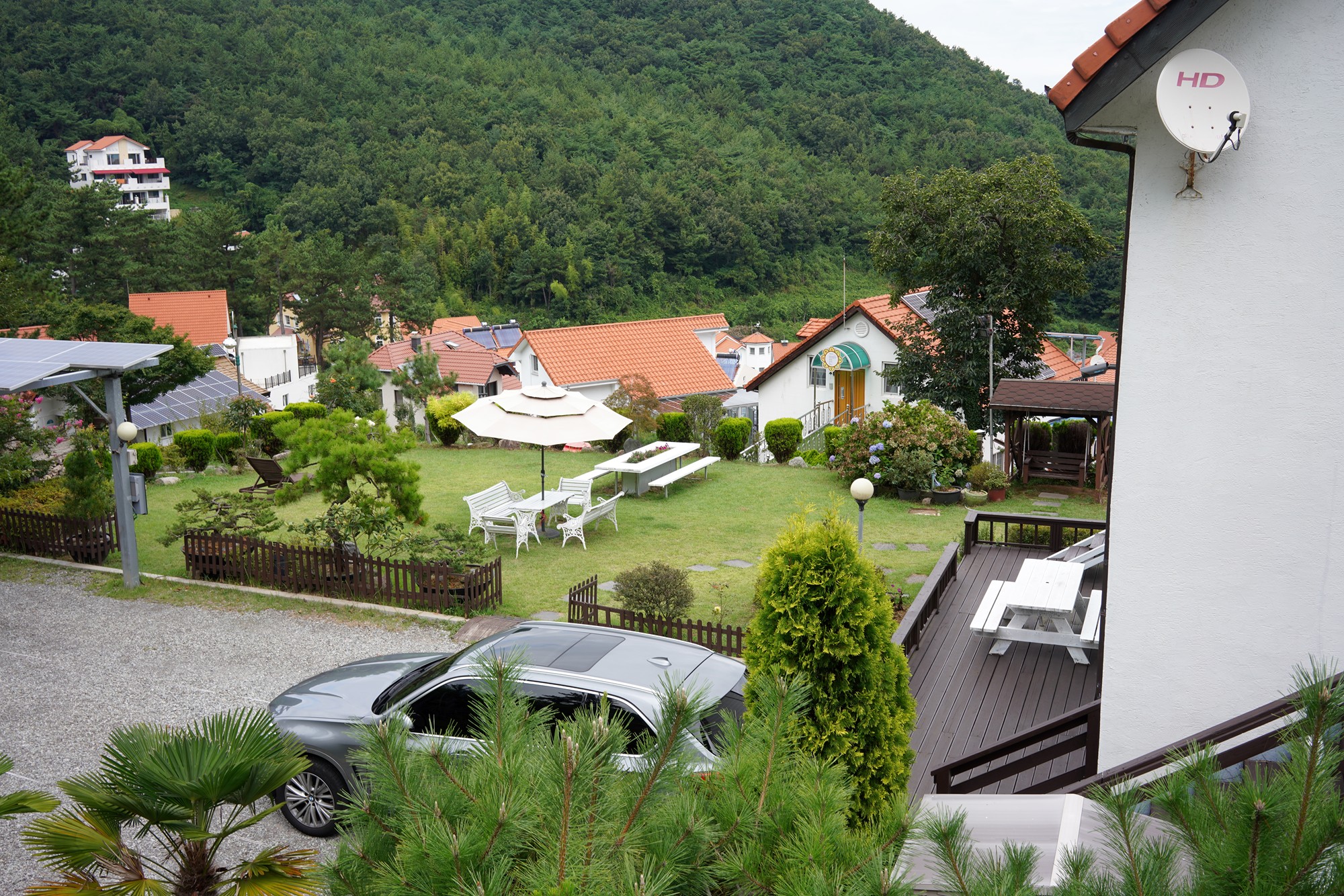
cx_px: 672
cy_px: 448
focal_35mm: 35
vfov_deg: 37.9
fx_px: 1307
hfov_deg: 54.4
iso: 100
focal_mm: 35
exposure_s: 1/100
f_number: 9
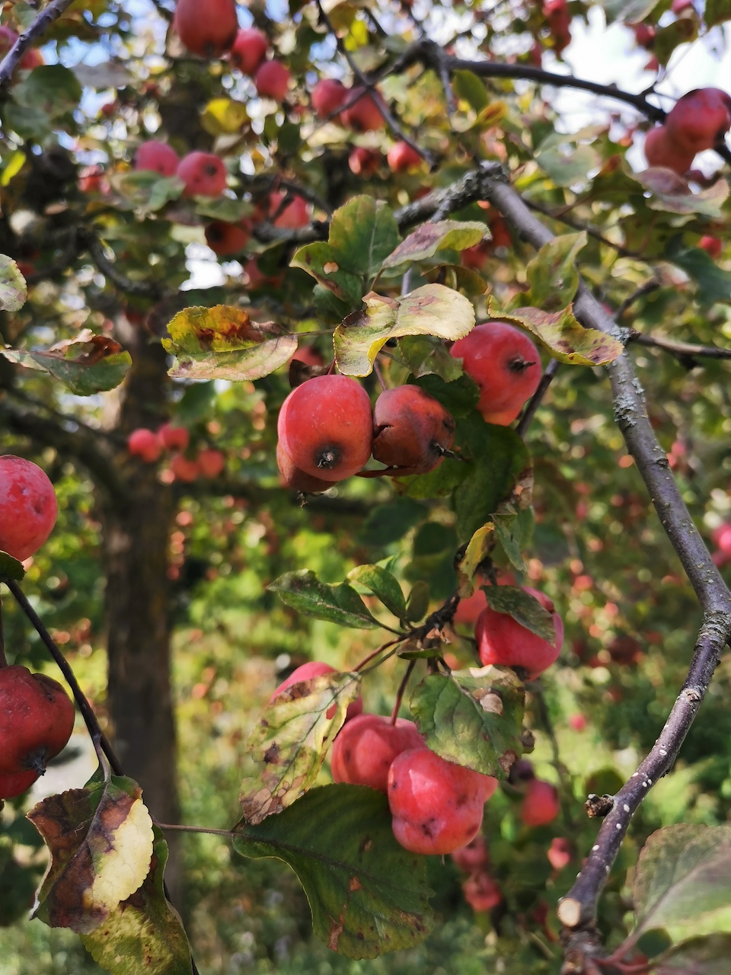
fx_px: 845
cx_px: 366
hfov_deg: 46.8
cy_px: 488
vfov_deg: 60.0
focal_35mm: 30
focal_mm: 5.58
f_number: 1.8
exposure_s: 1/1401
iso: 50
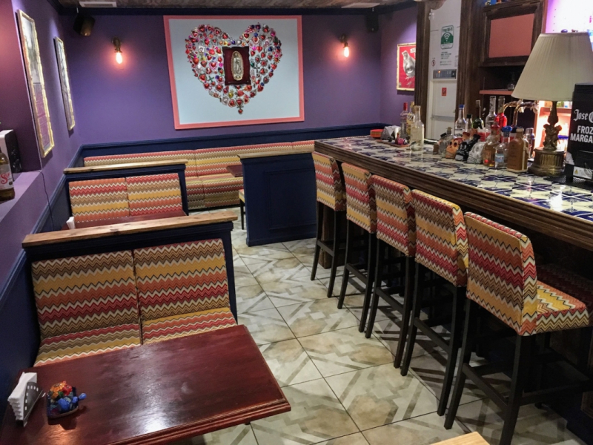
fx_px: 497
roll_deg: +2.5
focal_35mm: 29
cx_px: 296
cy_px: 222
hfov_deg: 61.7
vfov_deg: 48.2
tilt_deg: -15.5
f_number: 2.2
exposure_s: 1/15
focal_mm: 4.15
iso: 400
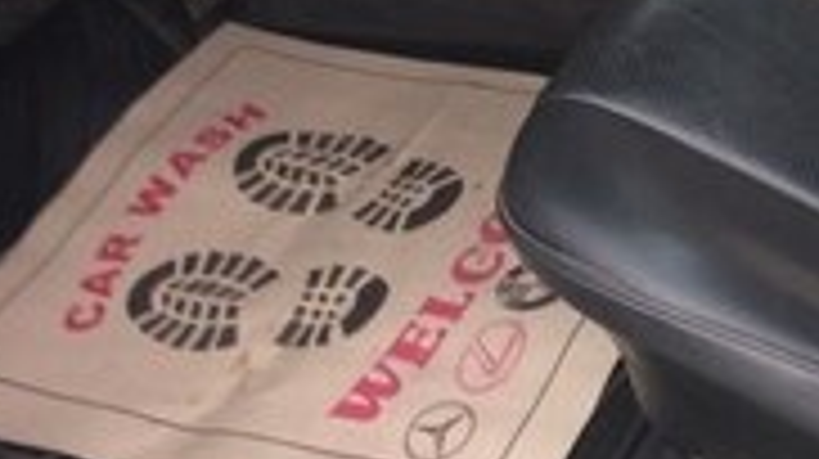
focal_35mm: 86
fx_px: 1866
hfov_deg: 23.8
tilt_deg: -25.6
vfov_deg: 12.7
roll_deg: +7.2
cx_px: 801
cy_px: -387
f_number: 2.2
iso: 40
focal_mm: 4.15
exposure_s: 1/50
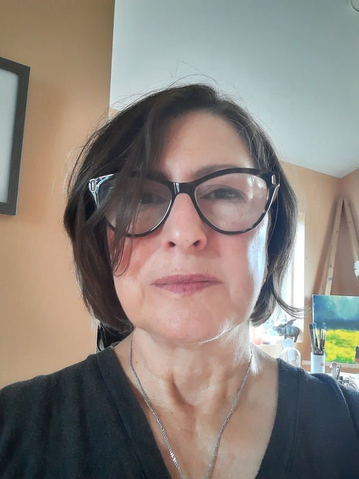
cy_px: 240
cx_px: 180
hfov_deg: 44.2
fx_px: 442
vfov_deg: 56.8
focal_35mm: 32
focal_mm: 2.66
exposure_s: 1/17
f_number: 2
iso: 200
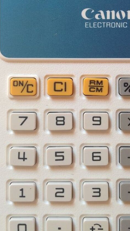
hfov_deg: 19.6
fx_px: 374
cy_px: 82
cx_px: 98
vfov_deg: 34.1
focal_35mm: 61
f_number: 2.4
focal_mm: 4.28
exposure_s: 1/60
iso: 50
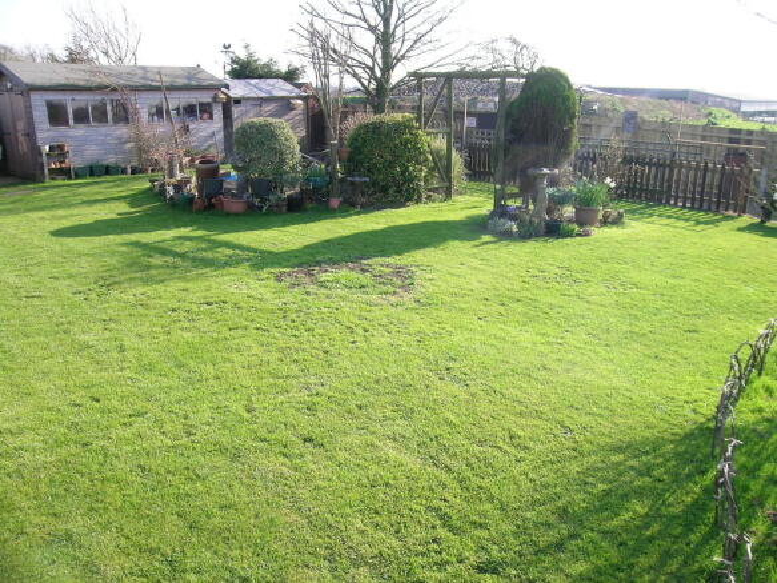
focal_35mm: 28
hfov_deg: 63.5
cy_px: 292
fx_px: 628
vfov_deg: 49.7
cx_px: 388
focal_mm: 5.8
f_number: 4.4
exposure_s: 1/133
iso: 50
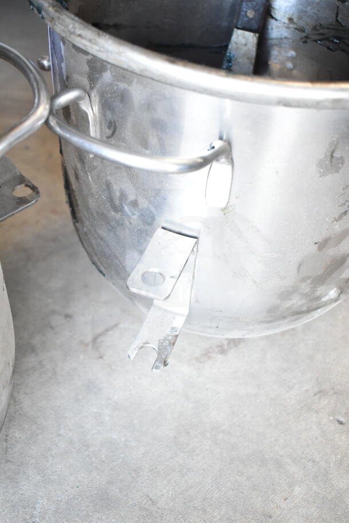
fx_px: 567
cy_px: 262
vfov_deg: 49.5
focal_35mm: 39
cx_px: 174
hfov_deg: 34.2
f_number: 4.2
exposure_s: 1/80
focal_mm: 26
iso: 1600
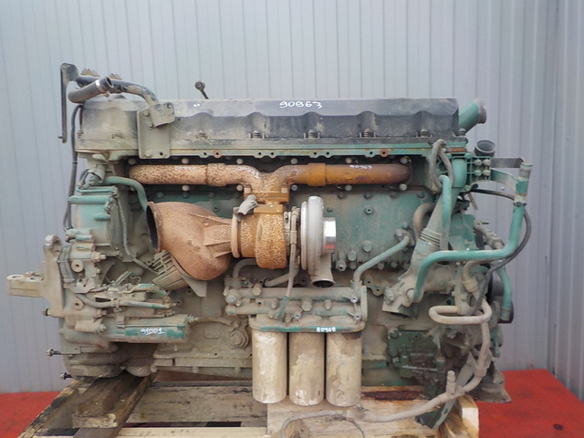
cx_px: 292
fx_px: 506
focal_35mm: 30
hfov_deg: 60.0
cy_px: 219
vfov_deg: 46.8
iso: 160
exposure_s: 1/30
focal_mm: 4.1
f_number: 3.3
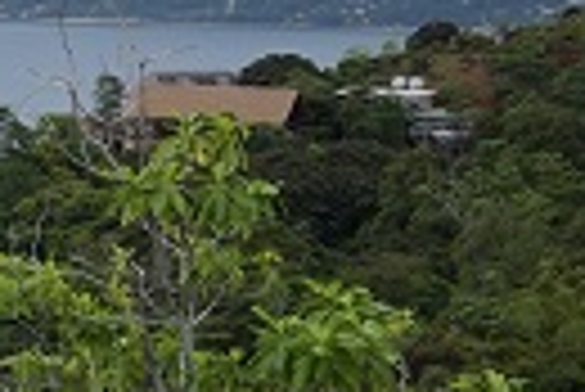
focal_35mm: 151
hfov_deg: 11.8
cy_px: 164
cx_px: -668
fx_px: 2456
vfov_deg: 9.1
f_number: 9
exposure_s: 1/100
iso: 100
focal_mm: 16
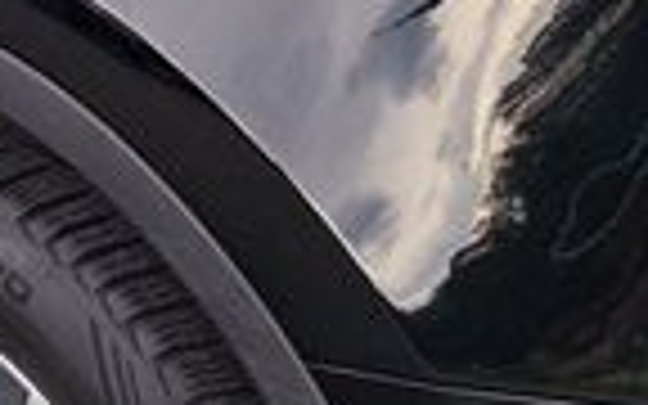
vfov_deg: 7.4
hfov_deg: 12.1
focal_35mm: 173
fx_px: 3055
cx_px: 148
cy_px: -252
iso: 125
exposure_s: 1/180
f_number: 1.8
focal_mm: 5.4
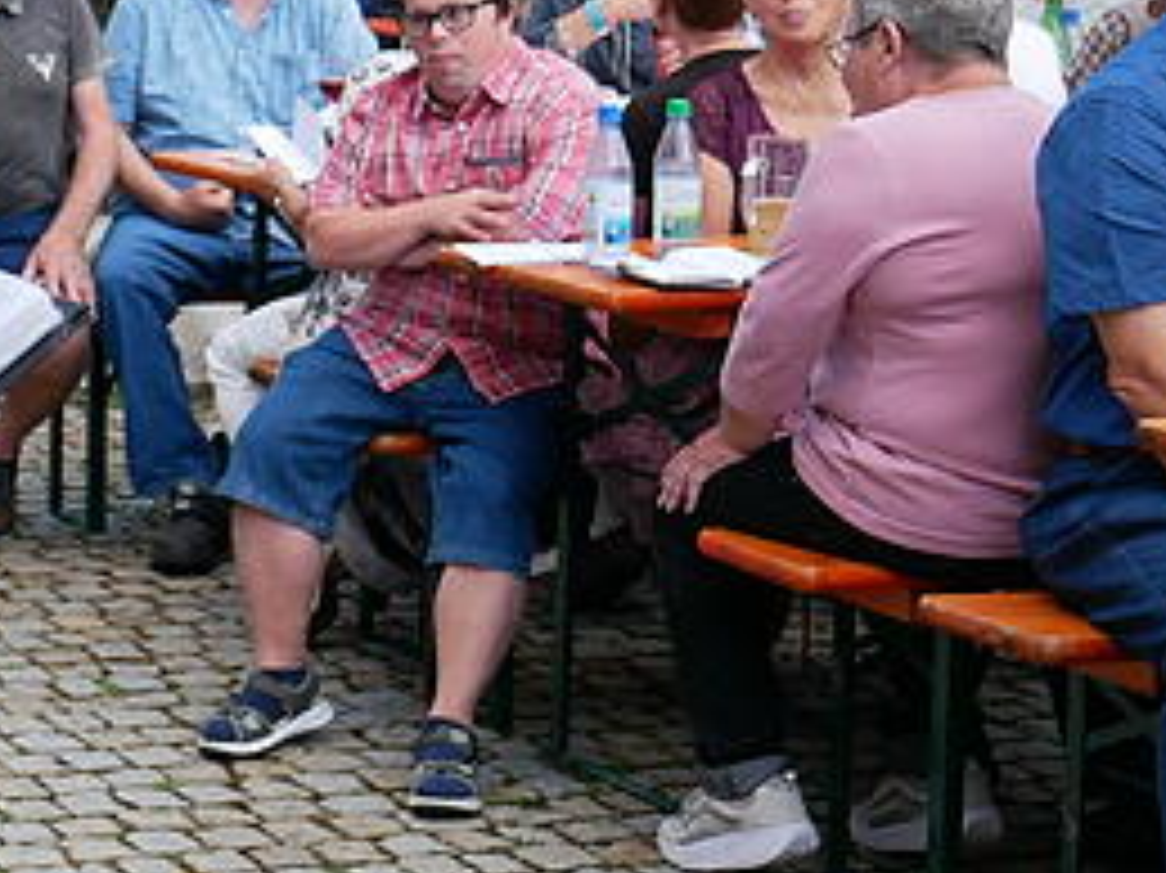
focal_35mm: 105
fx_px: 3535
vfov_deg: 13.9
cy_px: 32
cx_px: -495
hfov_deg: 17.2
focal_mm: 17
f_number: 3.1
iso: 400
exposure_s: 1/125
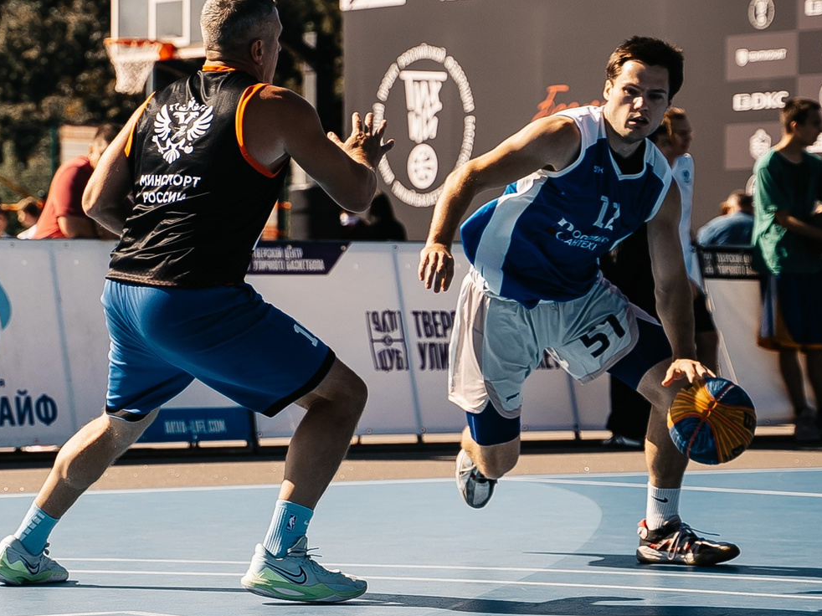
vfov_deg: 8.4
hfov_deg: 11.2
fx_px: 4178
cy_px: 234
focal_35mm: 176
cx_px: 246
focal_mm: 67
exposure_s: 1/1600
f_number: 3.5
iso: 100
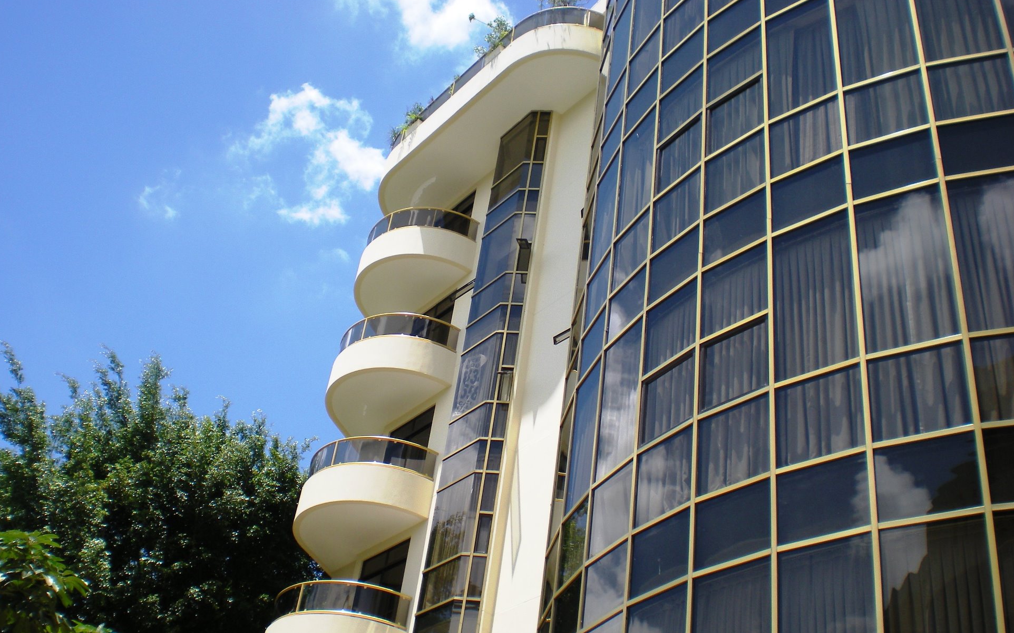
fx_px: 1133
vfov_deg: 31.2
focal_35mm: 41
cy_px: 345
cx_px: 503
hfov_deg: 48.2
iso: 64
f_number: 4.6
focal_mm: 6.3
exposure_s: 1/369
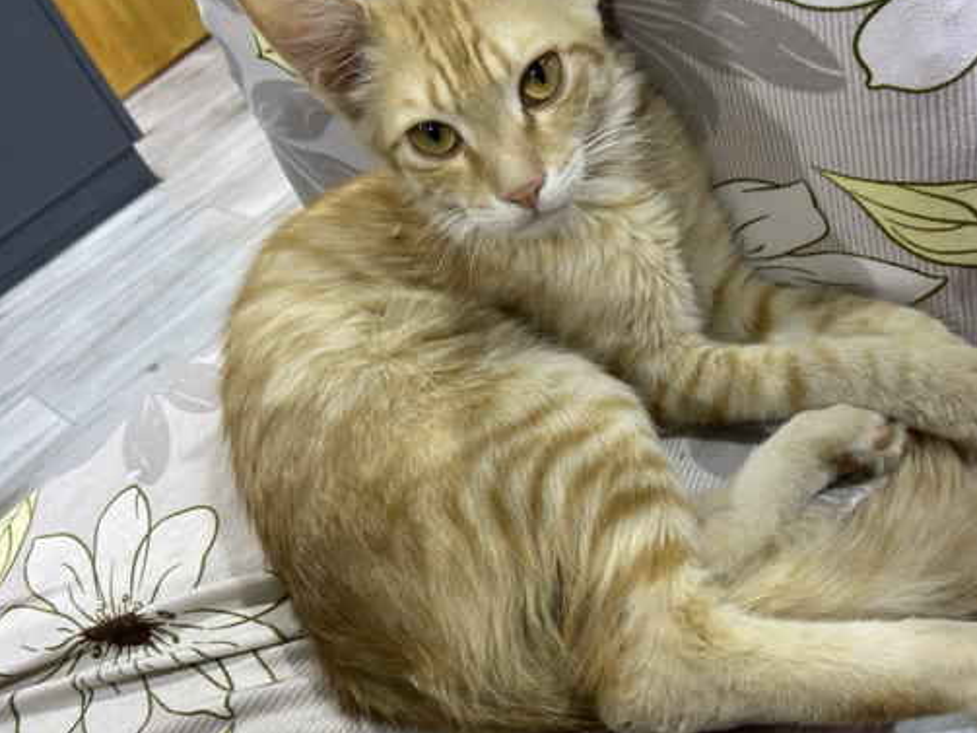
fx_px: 875
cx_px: 565
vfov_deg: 45.4
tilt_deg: -42.3
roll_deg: +21.4
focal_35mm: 31
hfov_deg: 58.1
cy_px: 381
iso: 320
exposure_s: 1/60
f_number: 1.8
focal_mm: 4.25
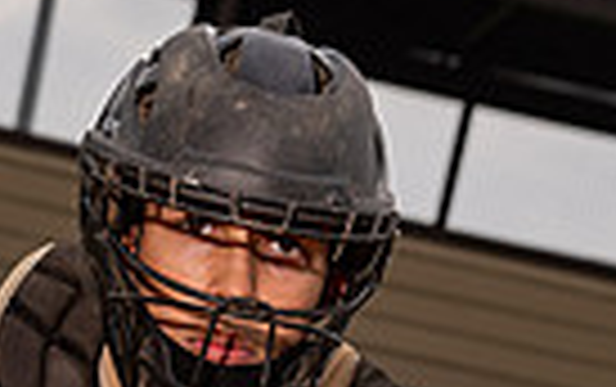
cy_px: 940
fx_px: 2639
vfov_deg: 7.8
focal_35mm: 157
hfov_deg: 13.2
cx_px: 94
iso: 160
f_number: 4.5
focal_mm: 47
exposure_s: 1/400
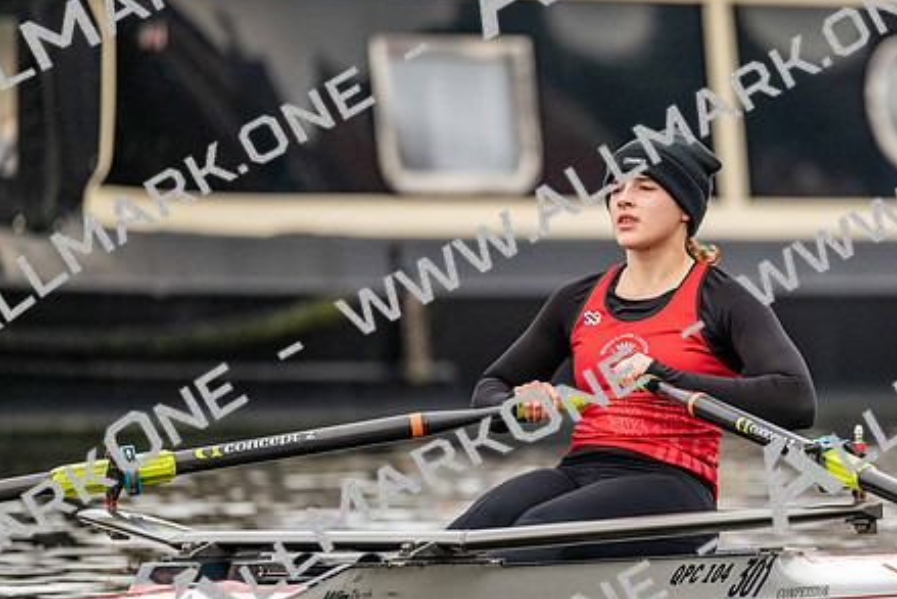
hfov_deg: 3.9
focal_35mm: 529
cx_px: 588
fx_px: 13185
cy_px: 340
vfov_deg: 2.6
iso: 2200
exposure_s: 1/2500
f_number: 4.5
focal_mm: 400
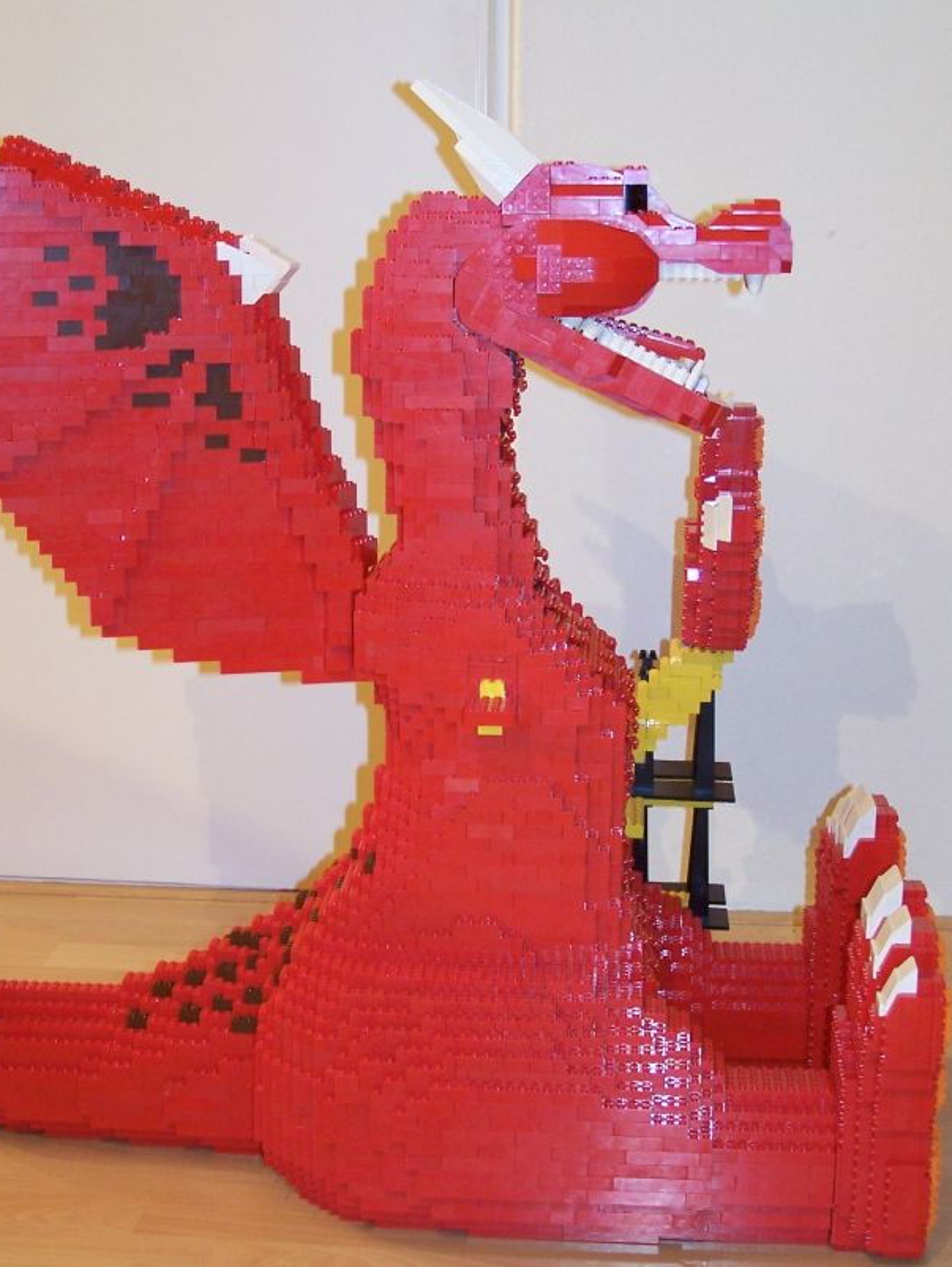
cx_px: 409
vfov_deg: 29.8
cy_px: 699
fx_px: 2382
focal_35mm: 65
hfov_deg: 22.6
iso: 140
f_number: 3
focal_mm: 8.5
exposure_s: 1/2
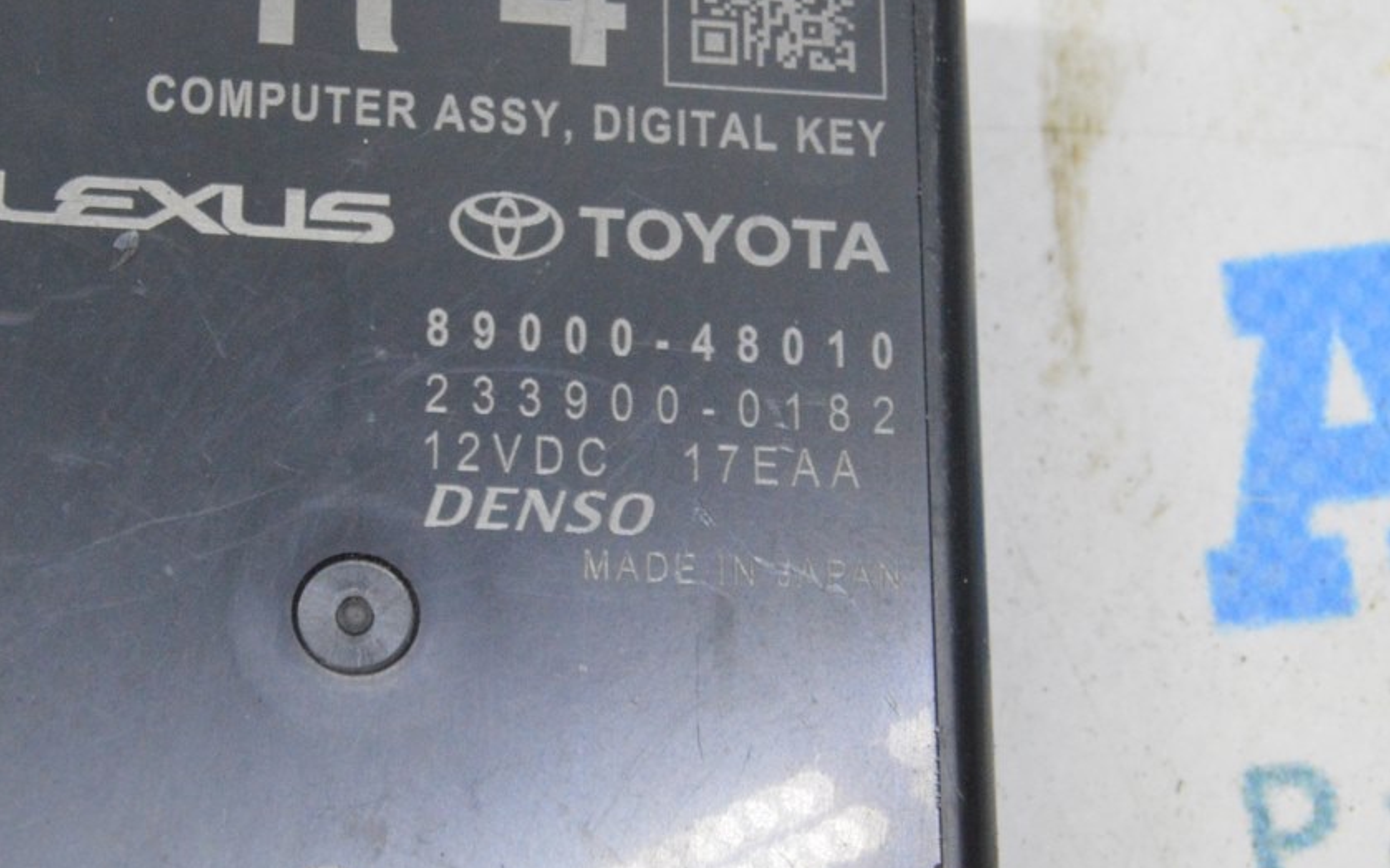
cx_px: 676
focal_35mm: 97
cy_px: 392
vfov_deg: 13.5
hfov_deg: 21.4
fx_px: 3674
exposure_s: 1/20
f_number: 20
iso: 6400
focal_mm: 52
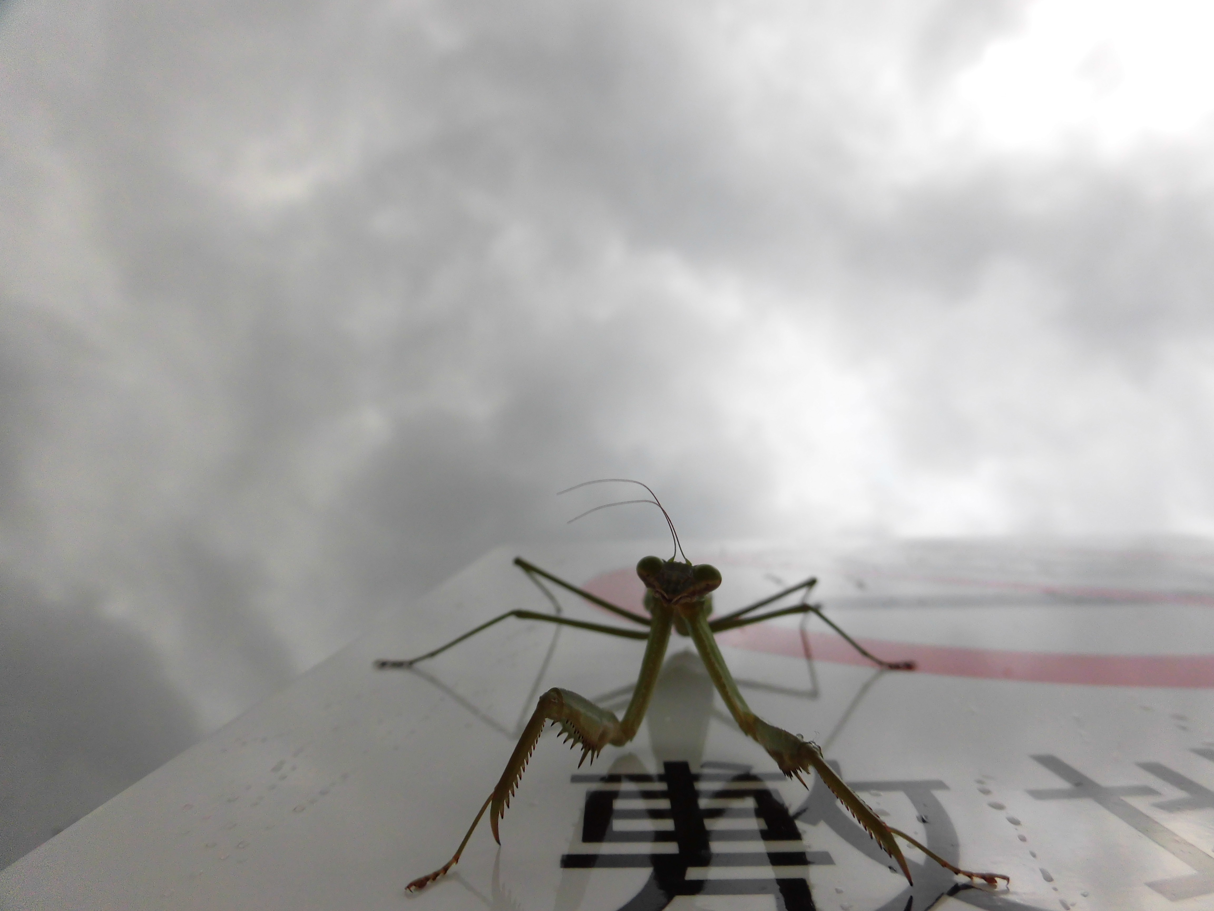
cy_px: 456
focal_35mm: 24
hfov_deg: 71.6
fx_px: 842
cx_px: 607
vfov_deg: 56.8
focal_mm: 4.3
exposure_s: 1/160
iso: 100
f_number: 3.1
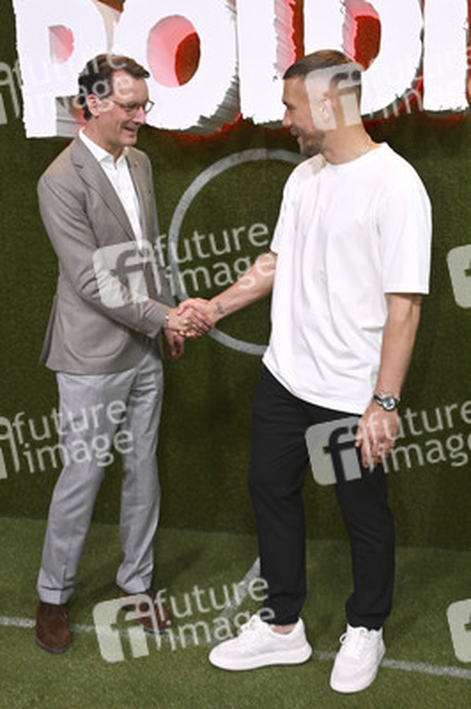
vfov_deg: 49.6
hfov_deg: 34.2
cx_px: 236
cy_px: 354
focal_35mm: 39
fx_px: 767
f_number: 5
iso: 1600
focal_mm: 39
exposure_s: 1/250
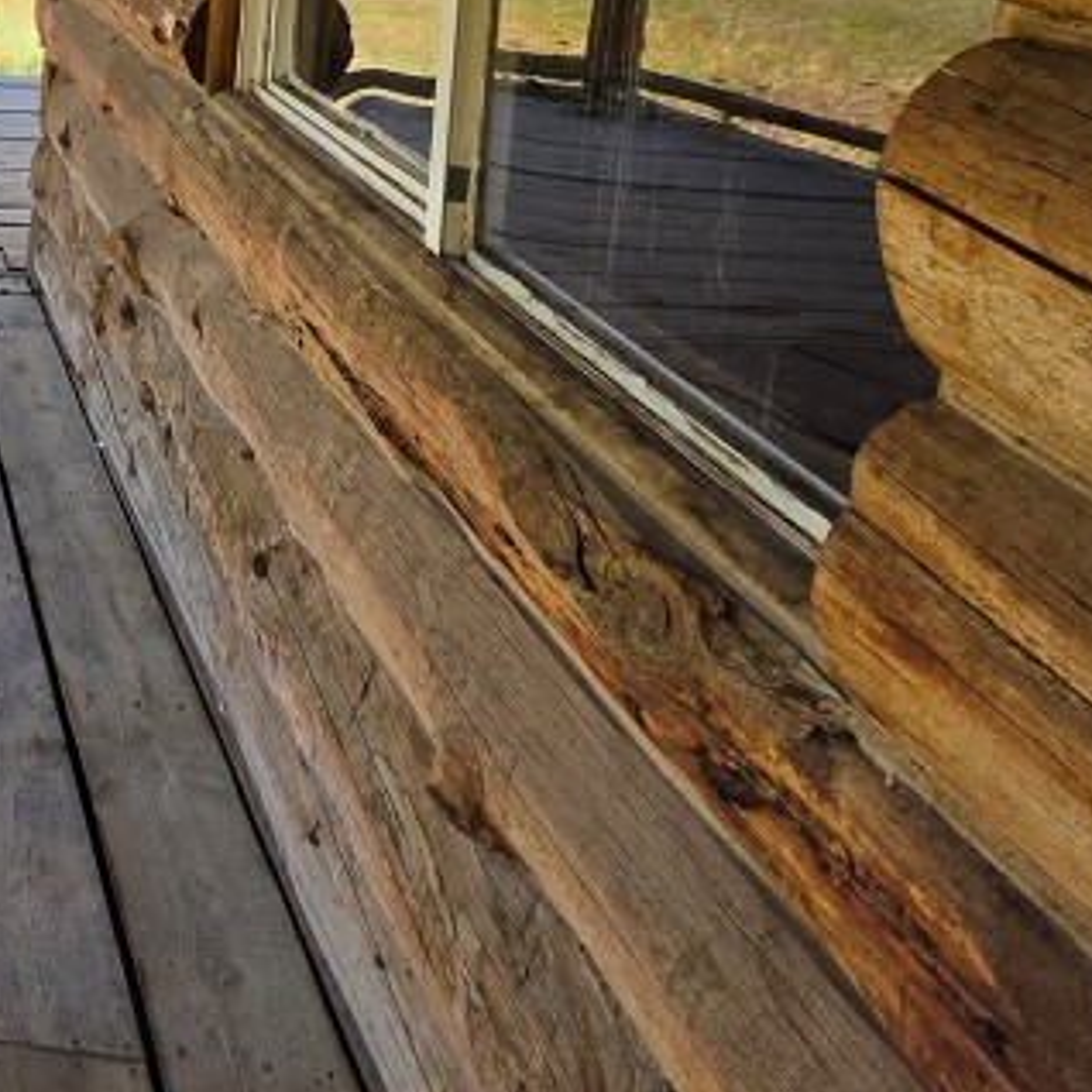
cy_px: -3
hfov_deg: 30.3
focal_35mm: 37
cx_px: -464
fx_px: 1321
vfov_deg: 39.5
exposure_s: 1/1087
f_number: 1.9
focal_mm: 2.2
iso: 32
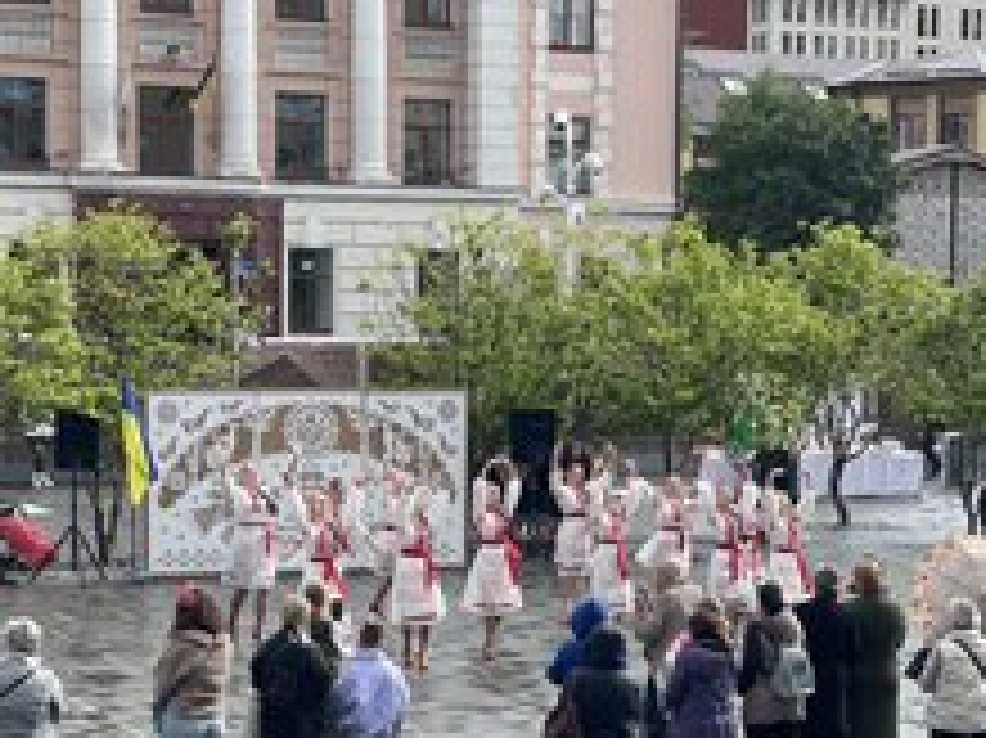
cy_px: 500
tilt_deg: -3.0
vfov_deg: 15.5
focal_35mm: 95
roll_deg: -0.8
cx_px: 608
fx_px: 2704
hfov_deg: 20.6
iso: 25
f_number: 2
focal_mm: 6
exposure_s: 1/571
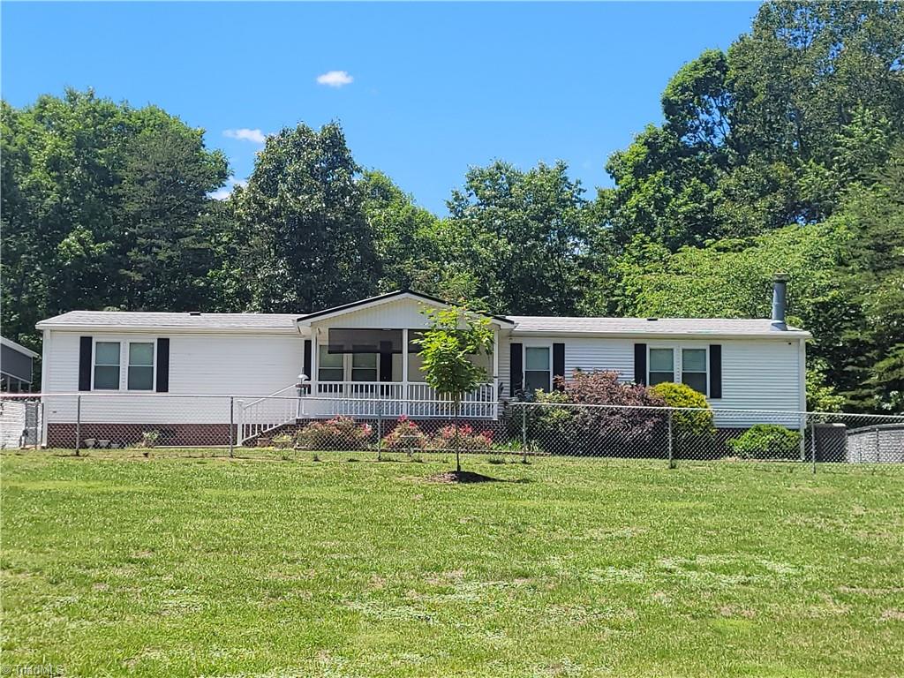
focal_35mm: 26
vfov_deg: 53.1
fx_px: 679
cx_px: 452
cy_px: 339
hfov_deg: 67.3
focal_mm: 5.4
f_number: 1.8
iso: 40
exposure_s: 1/1686
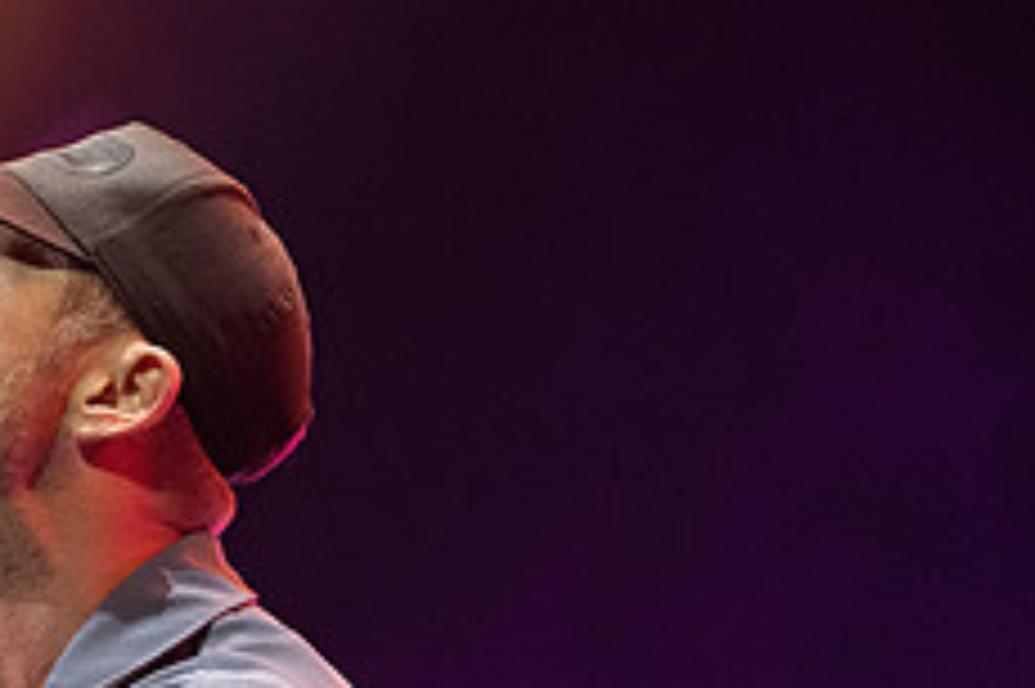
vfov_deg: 4.0
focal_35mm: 341
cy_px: 632
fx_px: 9796
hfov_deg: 6.0
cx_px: -14
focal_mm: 135
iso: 3200
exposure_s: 1/640
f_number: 3.5
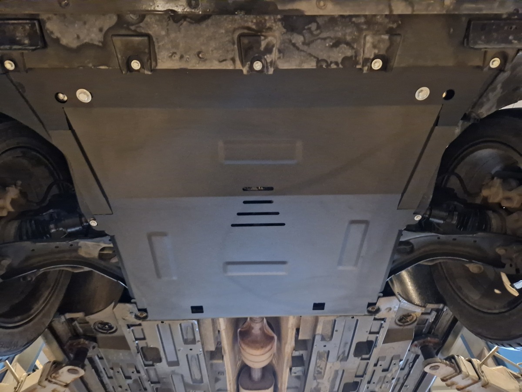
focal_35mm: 23
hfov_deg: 73.9
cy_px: 196
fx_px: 347
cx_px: 261
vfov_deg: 58.9
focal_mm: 5.4
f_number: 1.8
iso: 1250
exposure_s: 1/20
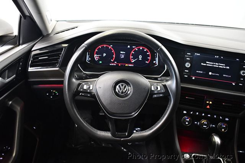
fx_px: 224
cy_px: 82
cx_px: 122
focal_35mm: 33
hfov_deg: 57.2
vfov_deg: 39.9
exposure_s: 1/60
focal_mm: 22
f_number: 3.8
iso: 4500
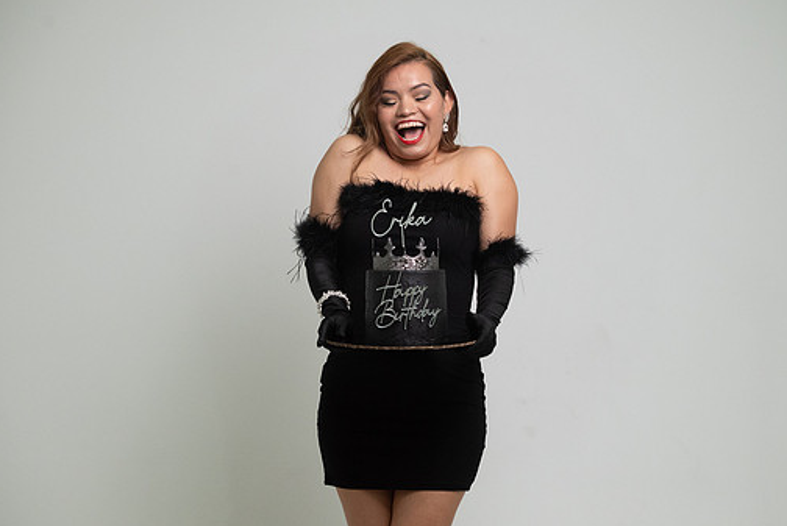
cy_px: 269
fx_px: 1510
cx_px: 418
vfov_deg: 19.8
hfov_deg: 29.2
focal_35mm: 69
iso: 3200
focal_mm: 60
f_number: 5.6
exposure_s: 1/320
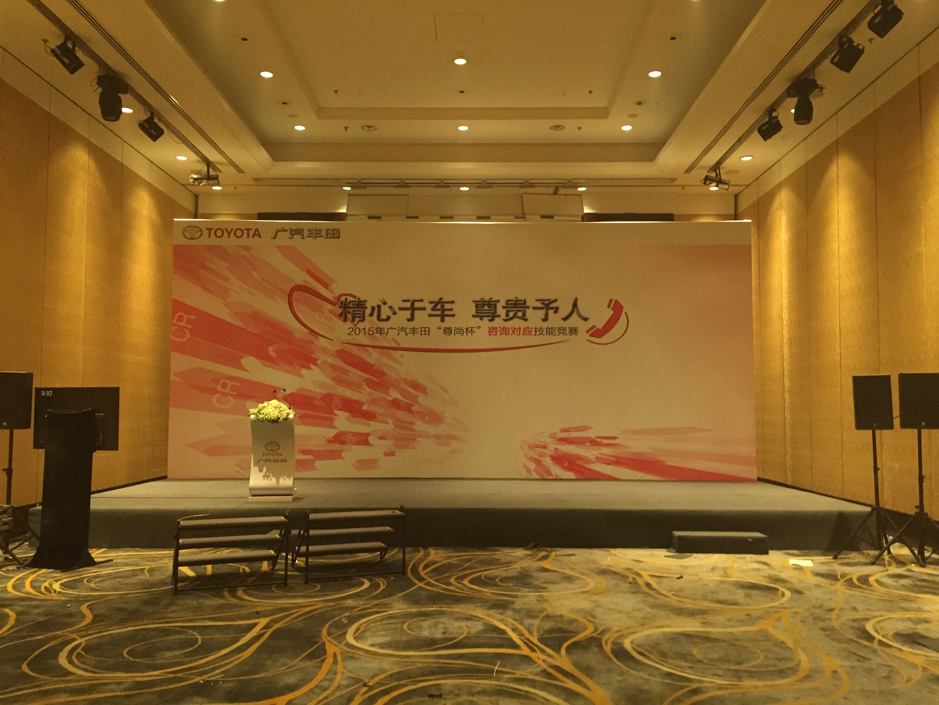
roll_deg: -1.4
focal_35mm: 29
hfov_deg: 61.7
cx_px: 470
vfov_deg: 48.2
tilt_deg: +5.0
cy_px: 352
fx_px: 787
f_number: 2.2
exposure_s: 1/24
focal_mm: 4.15
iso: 250
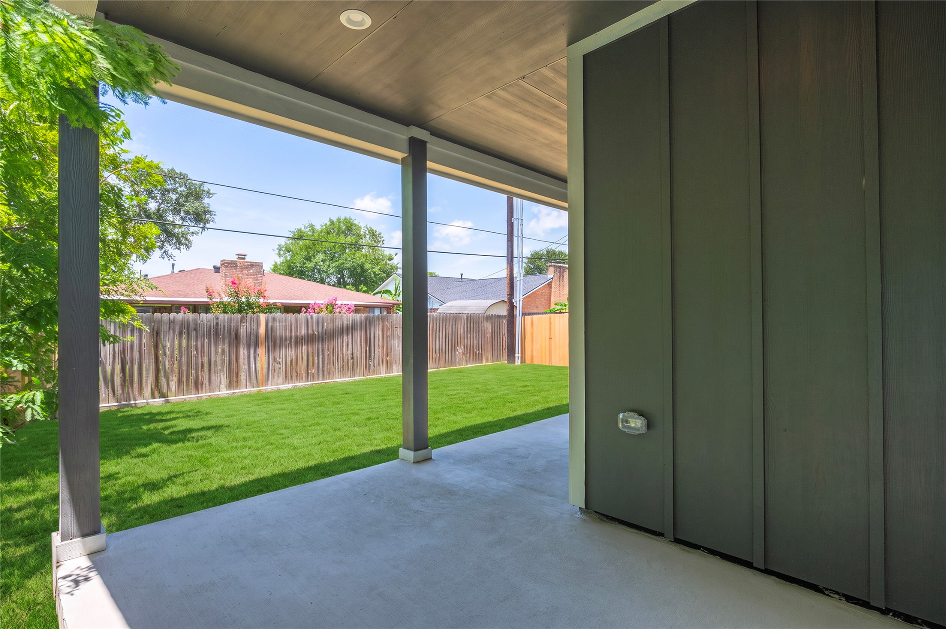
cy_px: 314
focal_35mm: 18
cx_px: 473
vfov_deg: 67.3
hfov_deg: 90.0
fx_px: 473
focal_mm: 18
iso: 125
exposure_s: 1/60
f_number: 13
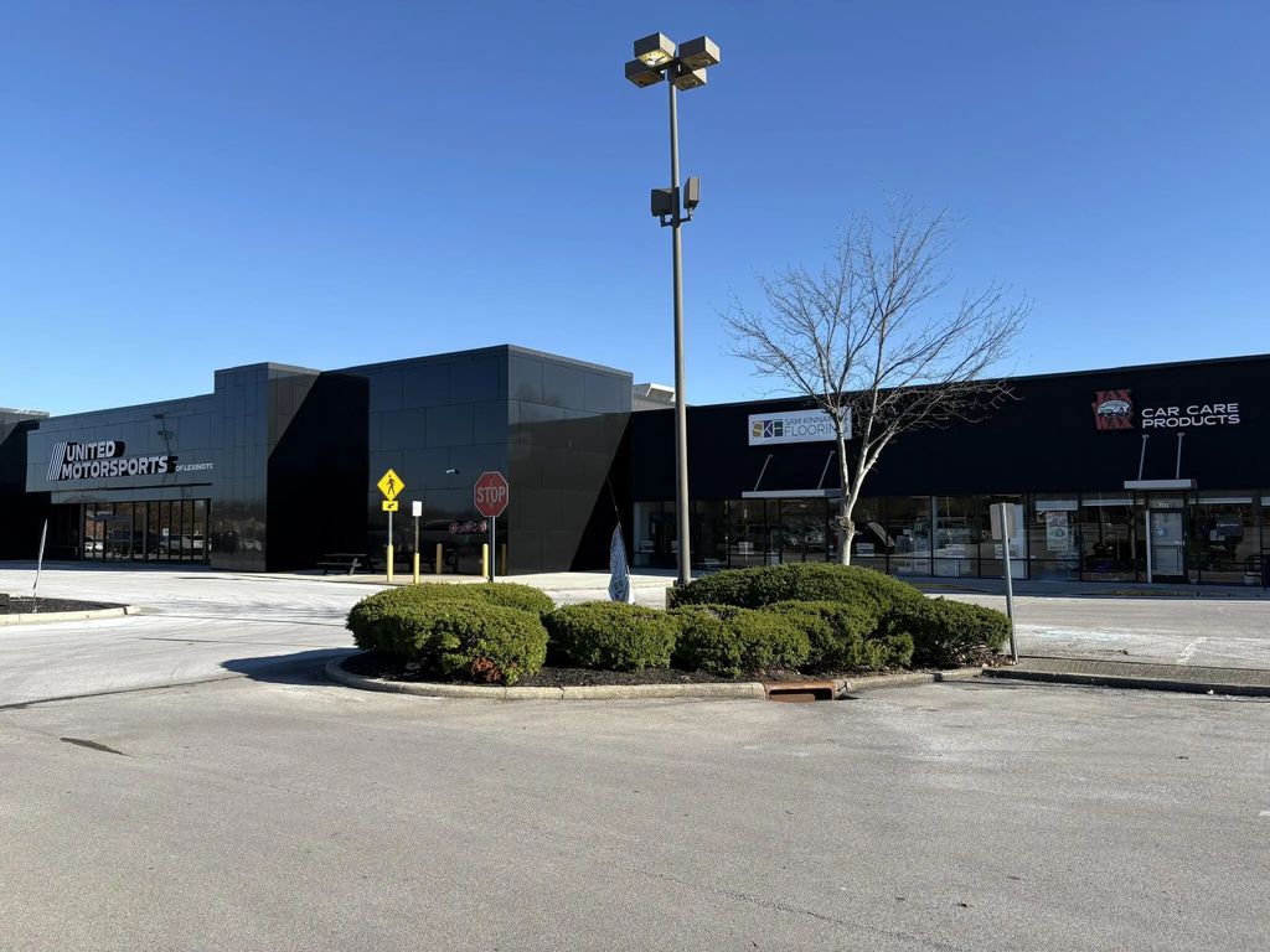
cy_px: 476
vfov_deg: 53.1
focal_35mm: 26
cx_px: 635
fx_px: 954
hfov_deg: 67.3
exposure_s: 1/2451
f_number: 1.6
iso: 50
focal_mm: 5.96
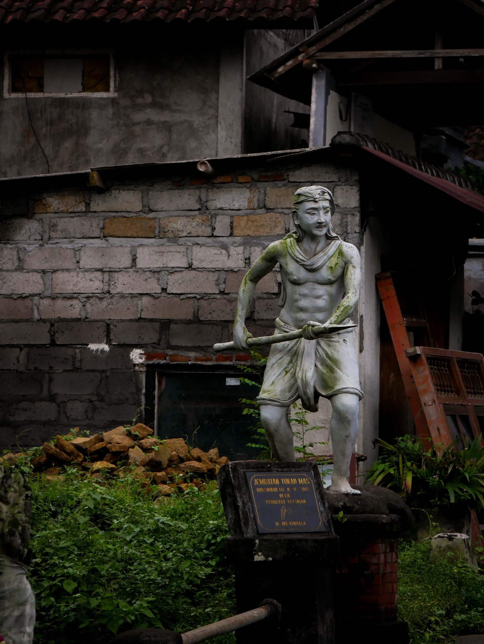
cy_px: 322
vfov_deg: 9.6
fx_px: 3837
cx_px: 242
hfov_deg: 7.2
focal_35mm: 206
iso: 1000
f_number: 5.5
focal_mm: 103
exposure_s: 1/250
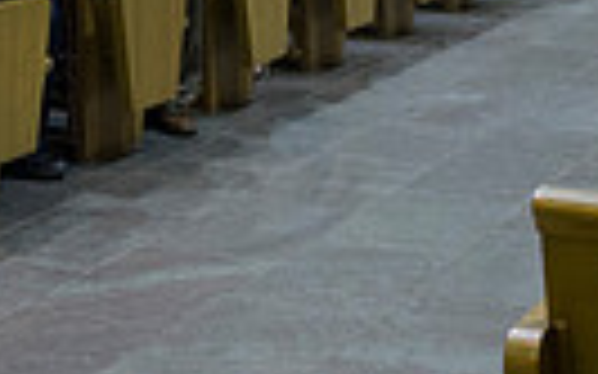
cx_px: 171
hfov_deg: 19.4
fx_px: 1743
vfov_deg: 11.7
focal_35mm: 107
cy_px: -203
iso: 1600
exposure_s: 1/80
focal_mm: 24
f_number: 2.8
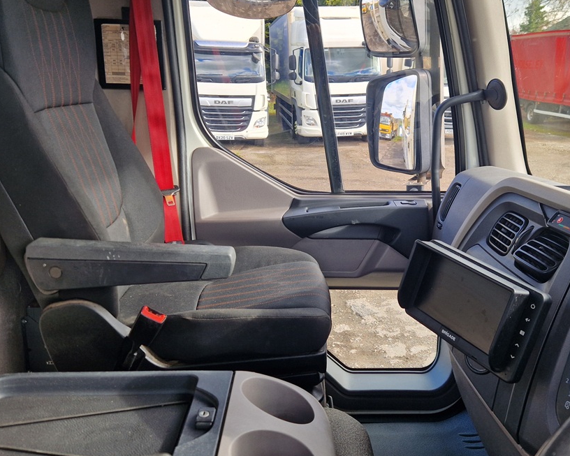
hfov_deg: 54.1
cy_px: 217
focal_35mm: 33
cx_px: 312
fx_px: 557
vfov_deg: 44.5
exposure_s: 1/190
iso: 50
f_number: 1.8
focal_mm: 5.4
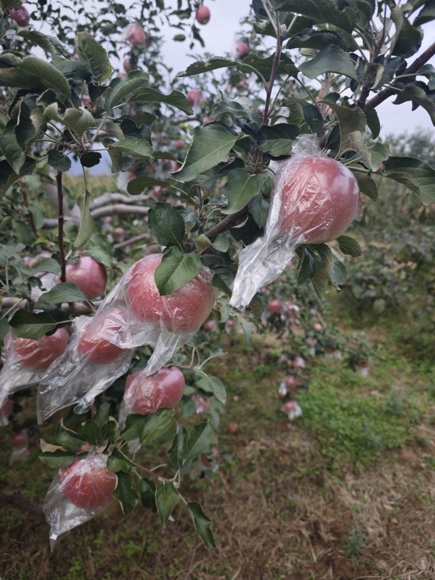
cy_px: 290
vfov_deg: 73.9
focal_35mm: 23
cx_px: 218
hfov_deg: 58.9
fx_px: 385
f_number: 1.6
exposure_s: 1/185
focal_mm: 6.55
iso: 50
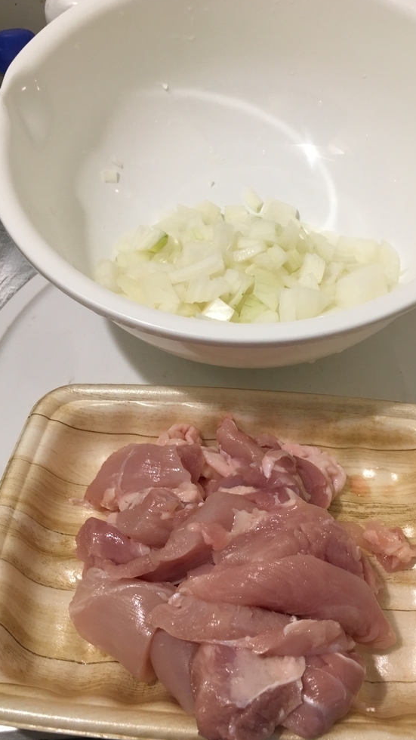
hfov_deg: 35.5
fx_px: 647
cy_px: 364
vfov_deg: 59.5
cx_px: 251
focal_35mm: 33
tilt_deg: -51.9
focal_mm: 4.15
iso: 100
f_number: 2.2
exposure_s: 1/30
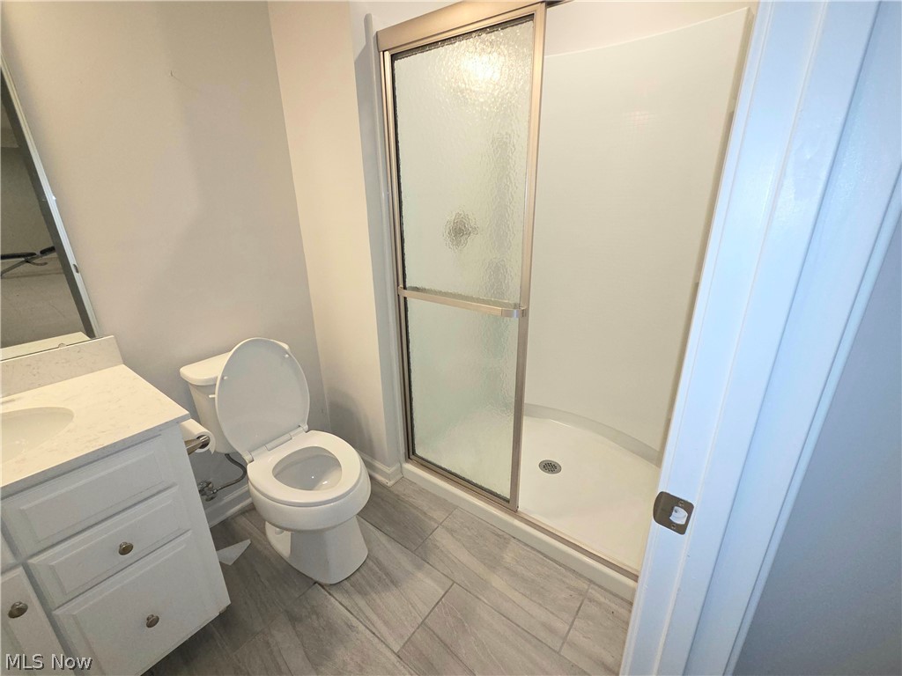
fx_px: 339
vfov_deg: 89.9
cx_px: 451
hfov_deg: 106.2
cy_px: 338
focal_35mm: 13
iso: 160
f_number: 2.2
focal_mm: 2.2
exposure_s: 1/60.2
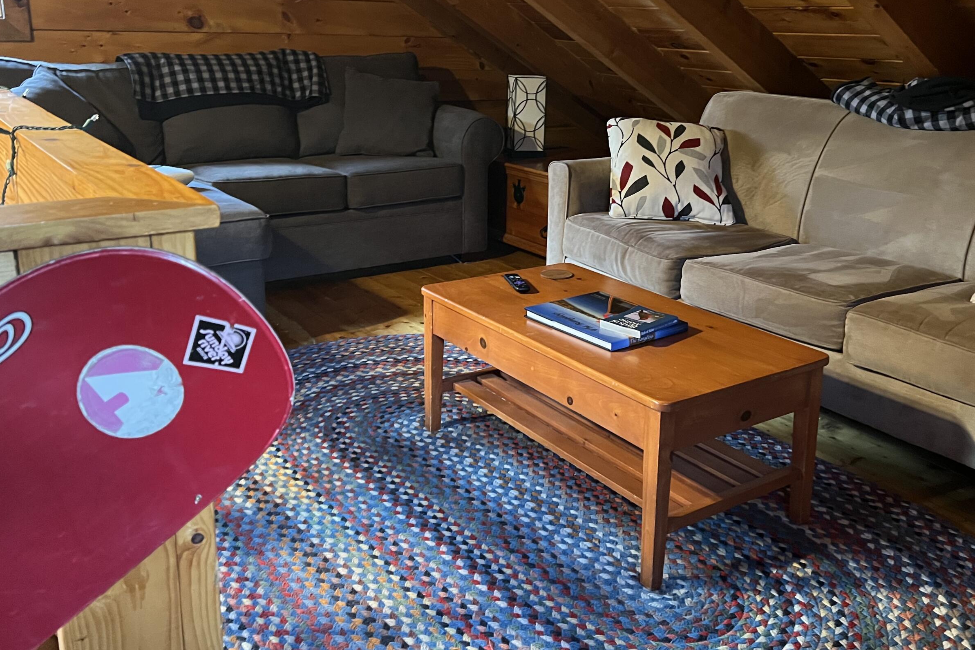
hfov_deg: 55.6
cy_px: 234
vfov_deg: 38.6
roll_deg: -0.9
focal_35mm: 34
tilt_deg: -13.9
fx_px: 921
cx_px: 561
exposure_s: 1/30
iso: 500
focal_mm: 5.7
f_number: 1.5
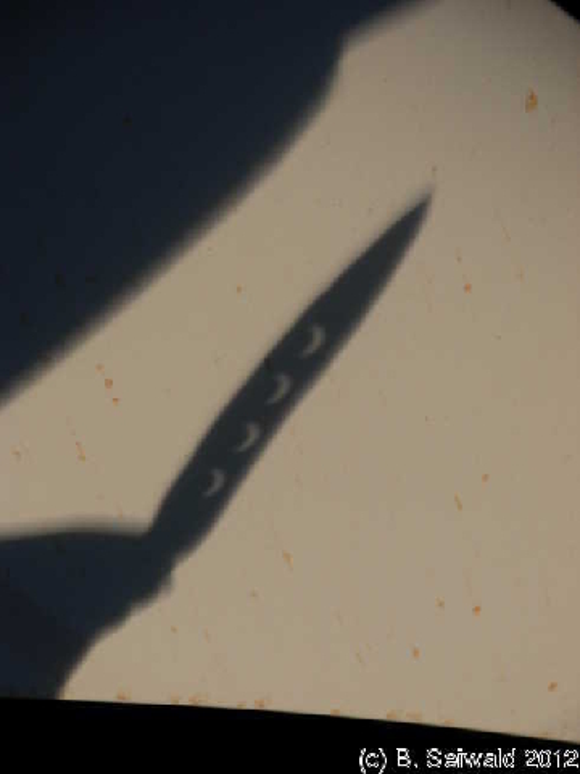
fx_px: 3172
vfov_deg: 13.9
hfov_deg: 10.4
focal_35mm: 142
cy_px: 387
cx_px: 290
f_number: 4.5
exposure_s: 1/664
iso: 79
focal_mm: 23.5
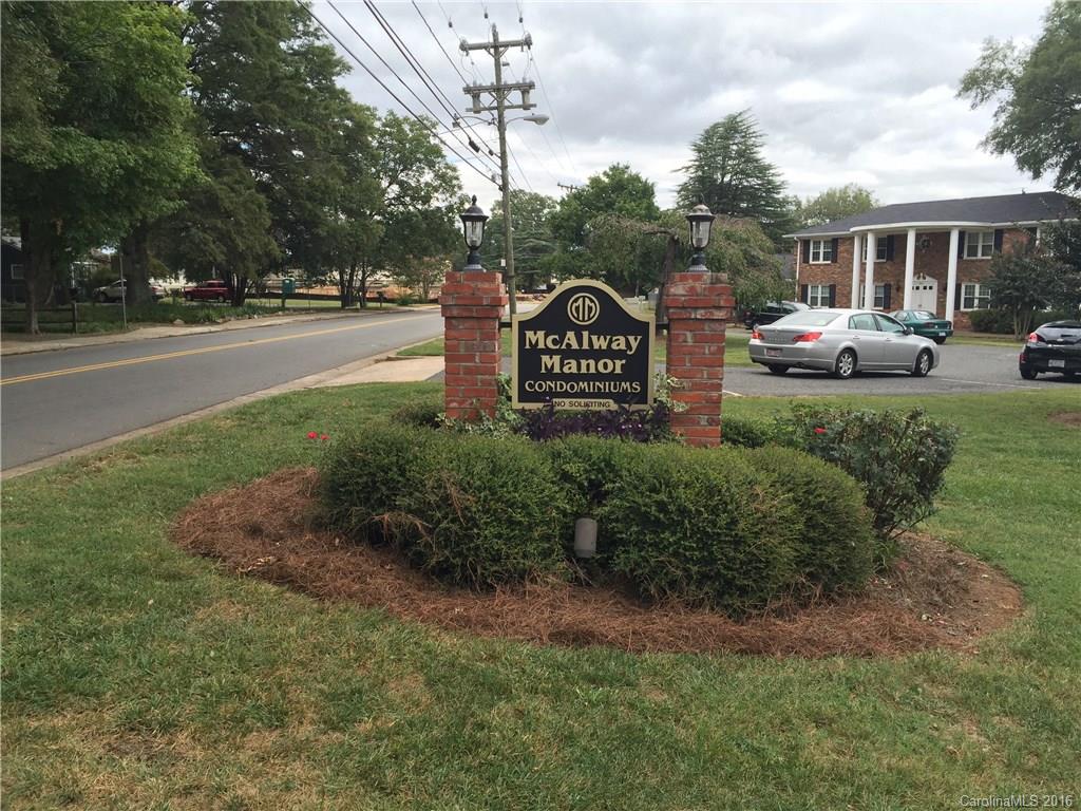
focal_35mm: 29
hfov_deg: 61.7
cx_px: 540
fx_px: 906
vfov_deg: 48.2
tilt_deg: -6.4
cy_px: 406
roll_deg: -0.1
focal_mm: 4.15
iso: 32
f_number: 2.2
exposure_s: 1/534
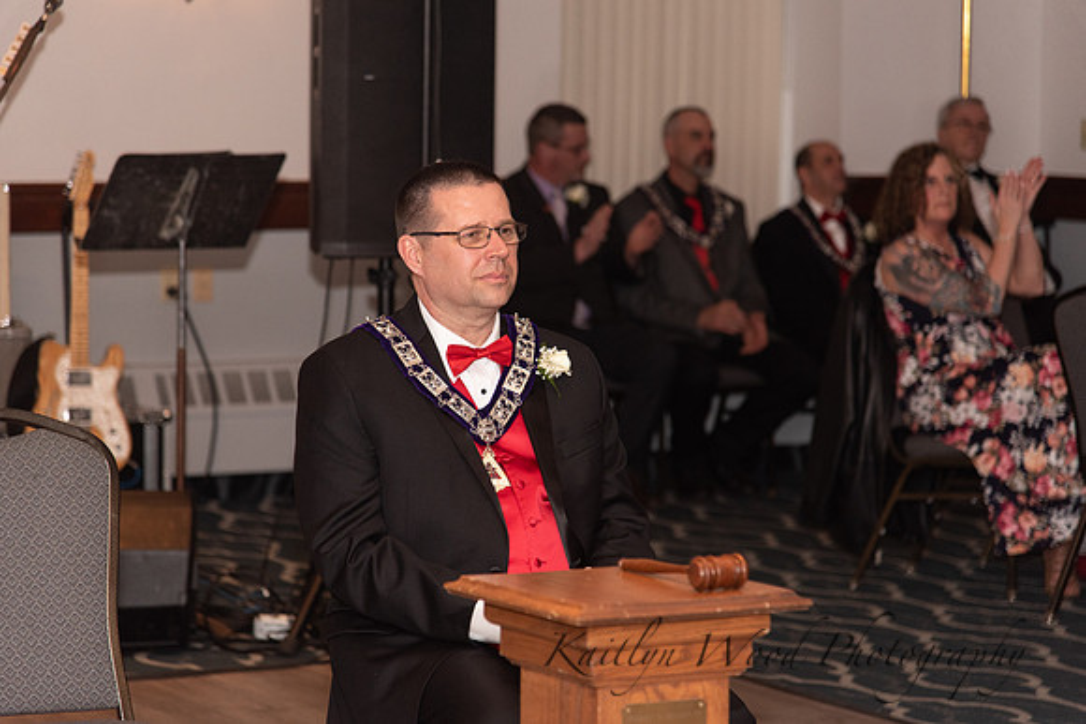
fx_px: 3621
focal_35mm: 120
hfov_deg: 17.1
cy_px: 362
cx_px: 543
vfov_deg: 11.4
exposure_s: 1/200
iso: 800
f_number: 4
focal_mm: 120
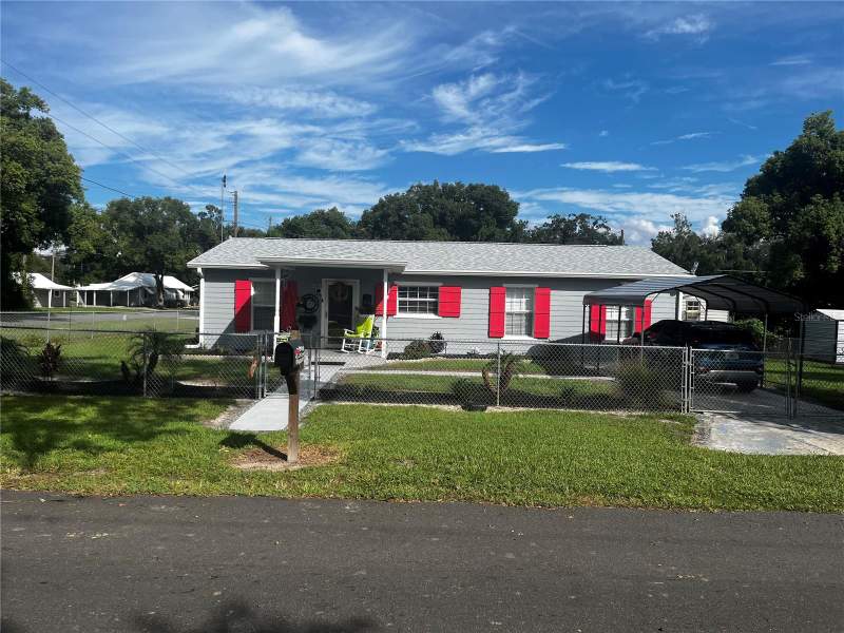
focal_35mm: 26
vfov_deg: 53.1
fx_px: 634
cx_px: 422
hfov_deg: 67.3
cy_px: 316
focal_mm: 5.1
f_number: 1.6
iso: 50
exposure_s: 1/4149
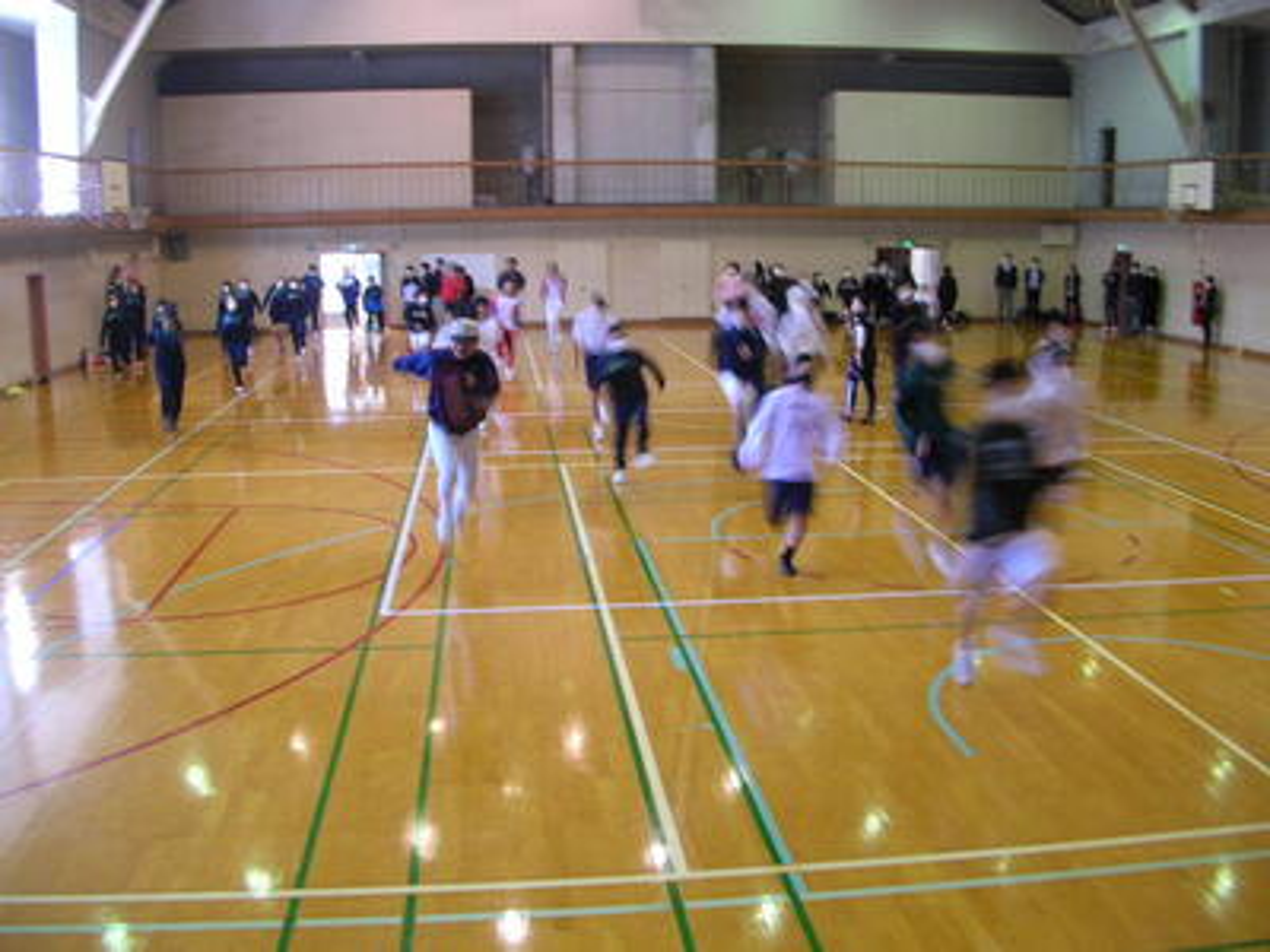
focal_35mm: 35
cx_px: 635
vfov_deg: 40.7
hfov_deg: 52.6
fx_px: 1284
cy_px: 476
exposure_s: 1/11.1
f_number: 2.8
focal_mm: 5.8
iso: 50
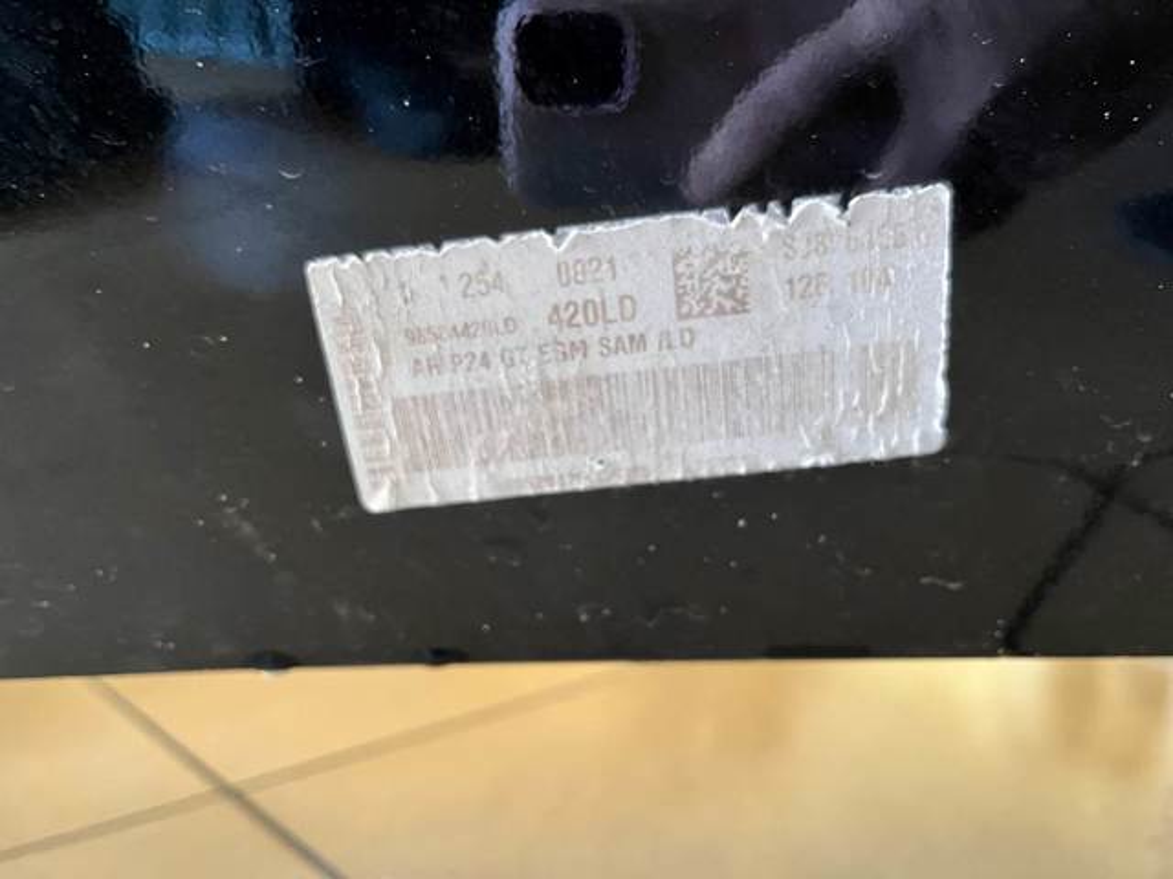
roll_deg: +1.0
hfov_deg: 67.3
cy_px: 440
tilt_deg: -4.2
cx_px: 586
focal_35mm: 26
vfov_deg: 53.1
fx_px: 881
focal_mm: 5.1
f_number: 1.6
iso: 400
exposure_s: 1/60
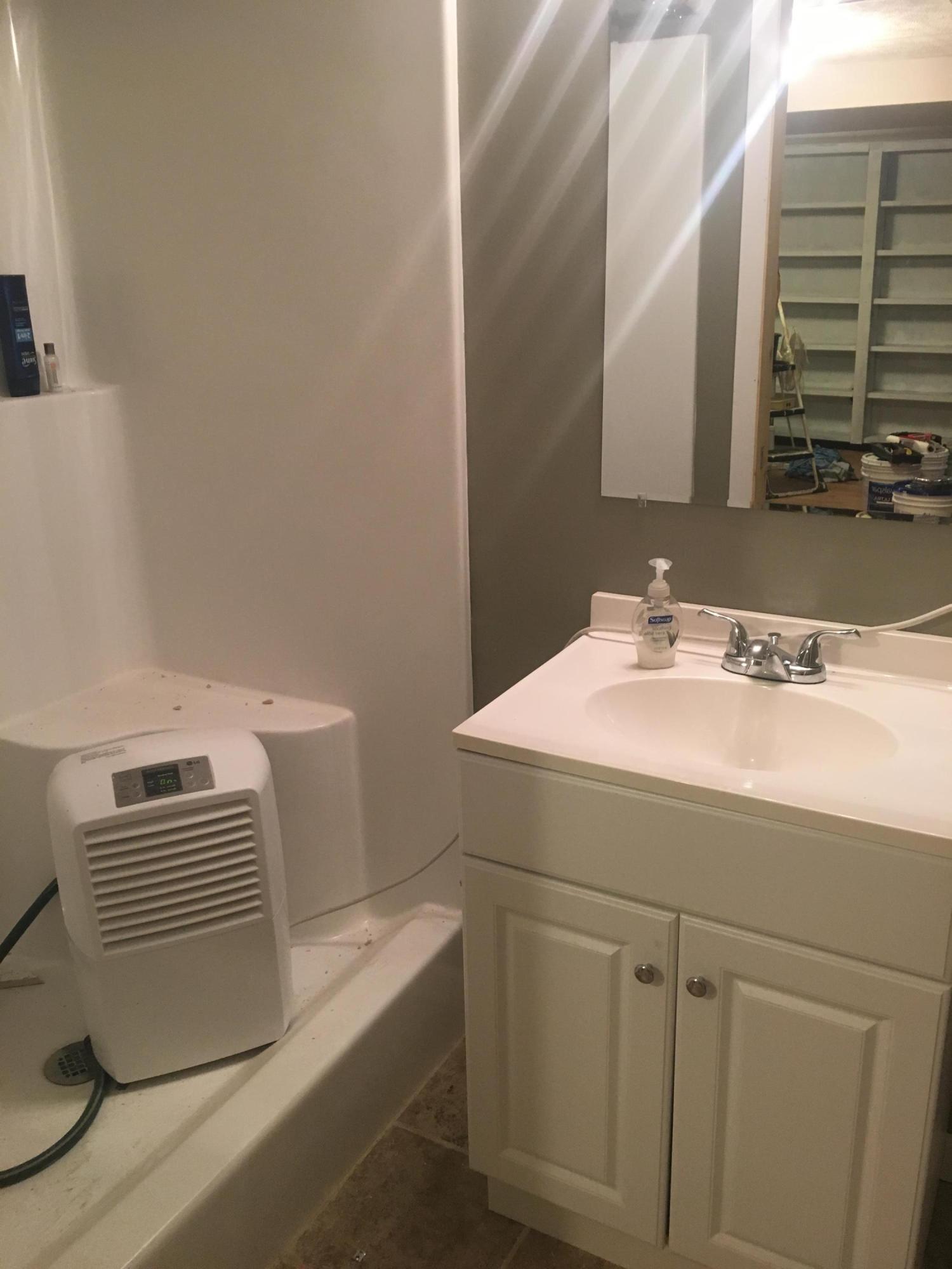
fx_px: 1063
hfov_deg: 48.2
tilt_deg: -18.9
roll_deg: +2.2
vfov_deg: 61.7
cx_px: 476
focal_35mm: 29
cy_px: 634
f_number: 2.2
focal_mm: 4.15
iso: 100
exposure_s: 1/30
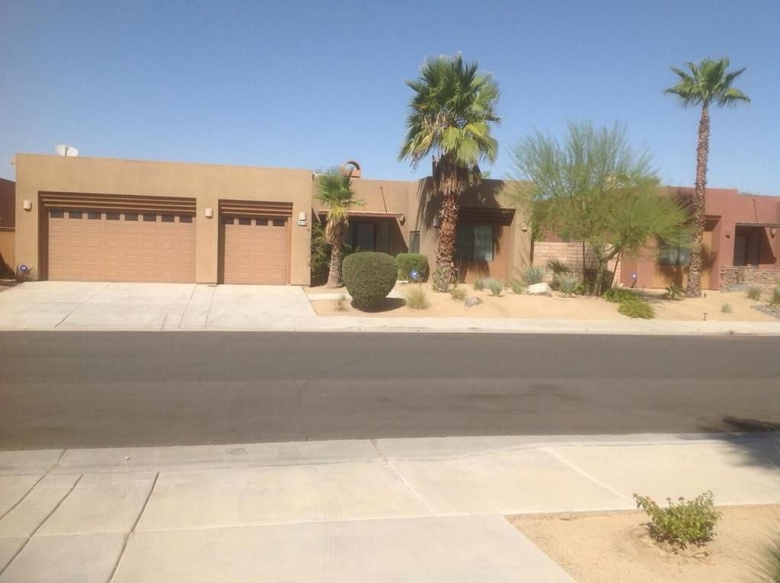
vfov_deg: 40.6
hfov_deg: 52.7
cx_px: 390
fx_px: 788
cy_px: 292
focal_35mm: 35
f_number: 2.4
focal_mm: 4.28
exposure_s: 1/2326
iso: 50
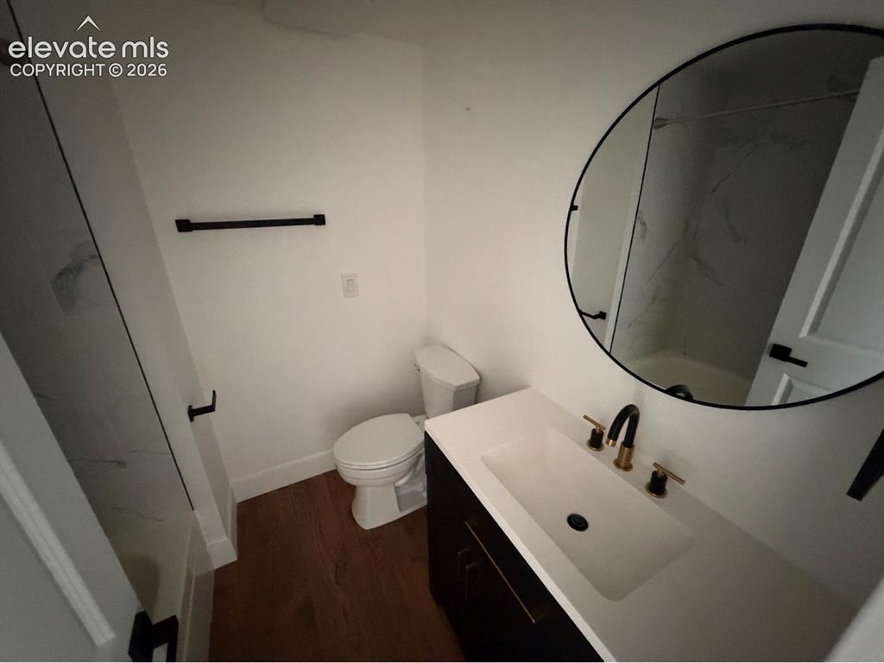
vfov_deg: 85.7
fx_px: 358
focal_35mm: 14
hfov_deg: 102.1
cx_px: 442
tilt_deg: -21.7
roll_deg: +0.5
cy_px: 332
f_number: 2.2
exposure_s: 1/39
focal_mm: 2.22
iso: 1600
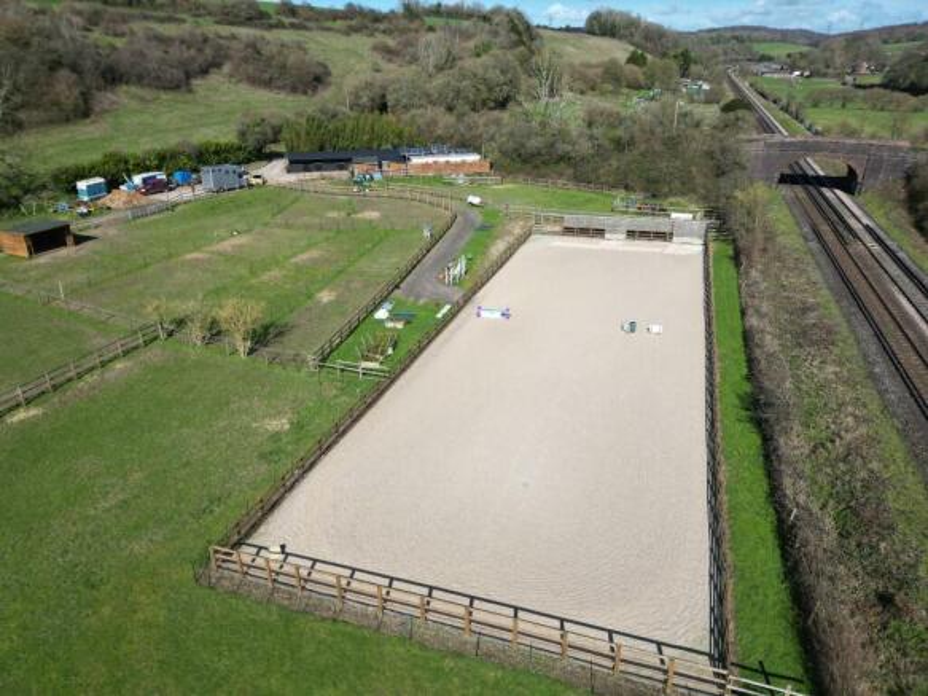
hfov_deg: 71.6
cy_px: 348
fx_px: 643
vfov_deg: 56.8
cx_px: 464
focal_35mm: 24
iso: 120
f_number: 1.7
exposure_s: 1/3000
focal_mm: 6.72
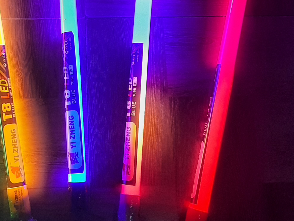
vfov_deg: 26.8
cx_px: 69
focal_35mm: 53
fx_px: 450
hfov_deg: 35.3
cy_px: 33
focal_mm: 3.93
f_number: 1.7
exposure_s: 1/211
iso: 40
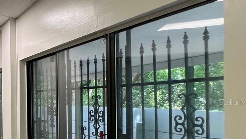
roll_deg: +1.3
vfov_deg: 32.3
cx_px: -57
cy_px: 102
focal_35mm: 36
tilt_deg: -0.8
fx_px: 235
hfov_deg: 38.6
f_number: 1.8
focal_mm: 1.57
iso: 200
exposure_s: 1/120
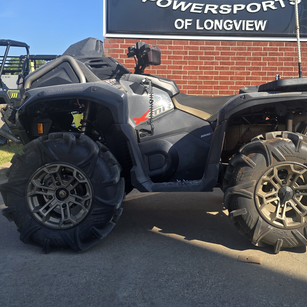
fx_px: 351
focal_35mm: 35
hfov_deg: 47.0
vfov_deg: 47.0
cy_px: 126
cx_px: 181
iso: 12
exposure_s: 1/471
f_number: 1.7
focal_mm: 6.3
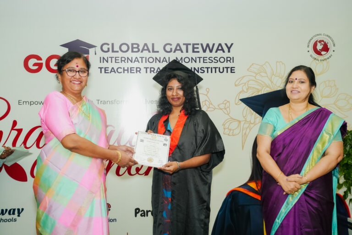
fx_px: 528
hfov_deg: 36.9
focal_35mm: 54
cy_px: 118
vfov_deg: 25.1
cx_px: 176
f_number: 6.3
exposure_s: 1/125
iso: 800
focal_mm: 54
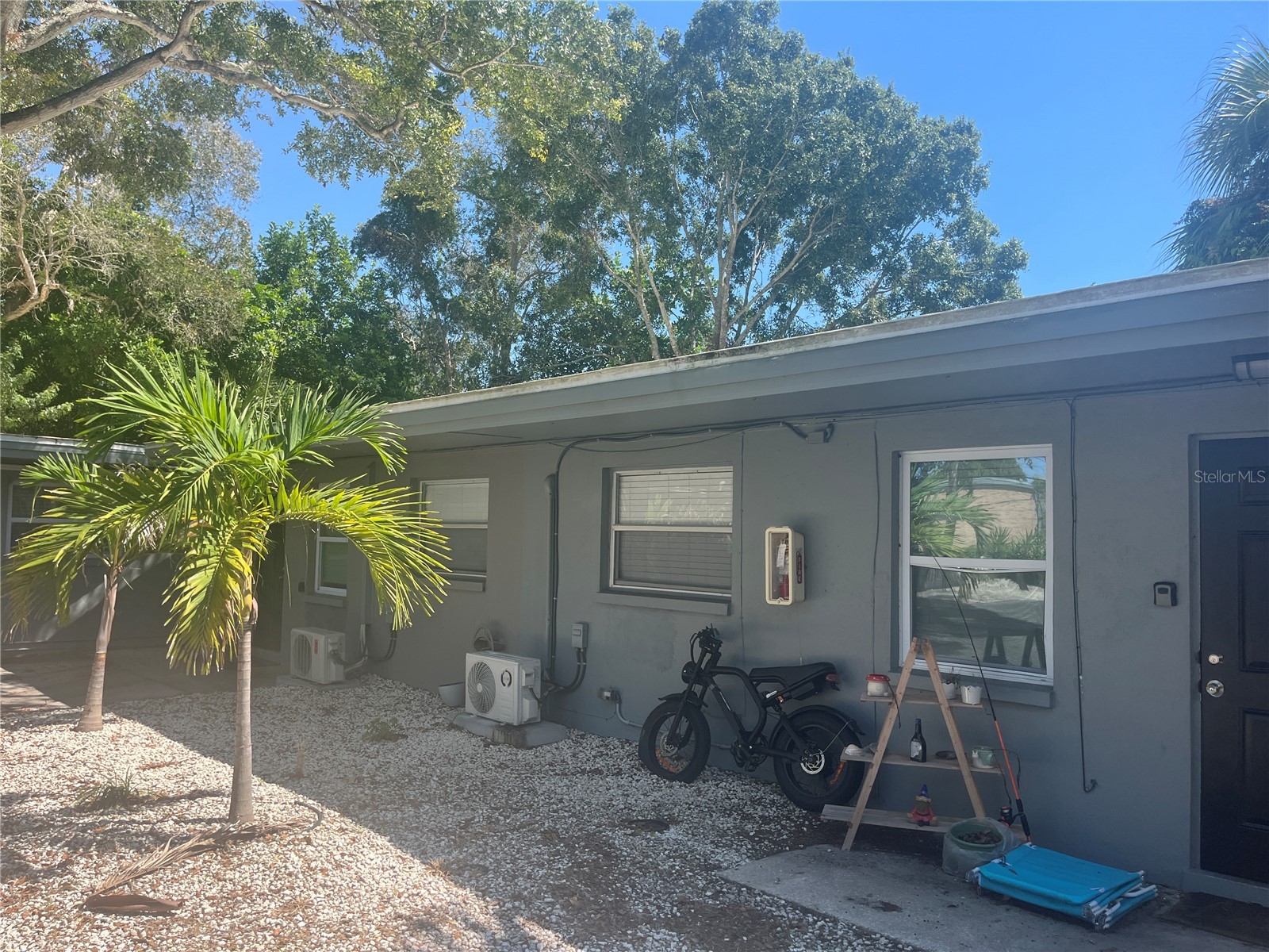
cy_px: 476
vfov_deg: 53.1
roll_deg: -1.6
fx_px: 953
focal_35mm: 26
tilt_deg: +2.2
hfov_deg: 67.3
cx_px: 634
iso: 50
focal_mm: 5.1
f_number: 1.6
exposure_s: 1/1086
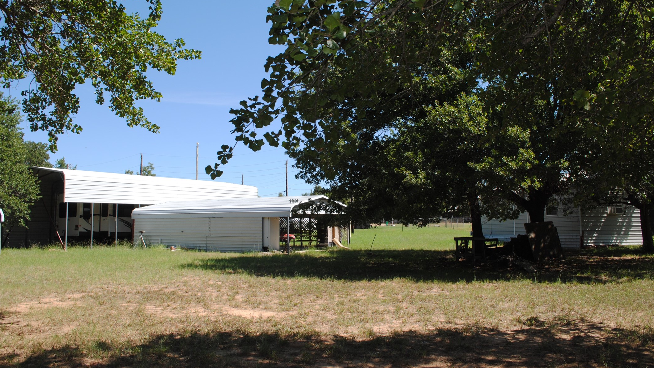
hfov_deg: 66.1
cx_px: 328
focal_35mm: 29
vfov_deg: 40.2
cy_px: 173
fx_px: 503
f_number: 8
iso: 100
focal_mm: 18
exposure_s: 1/200
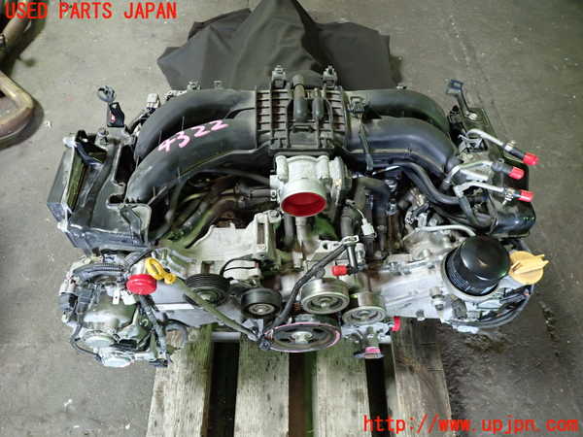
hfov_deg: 69.4
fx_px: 421
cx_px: 292
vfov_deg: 54.9
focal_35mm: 25
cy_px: 218
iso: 320
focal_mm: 4.5
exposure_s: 1/30
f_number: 2
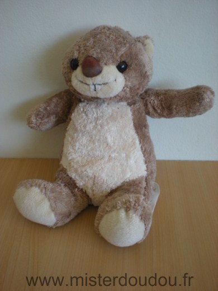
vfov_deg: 49.0
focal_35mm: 38
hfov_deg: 37.7
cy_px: 146
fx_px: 319
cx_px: 109
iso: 64
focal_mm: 6.3
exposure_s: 1/23
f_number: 3.1
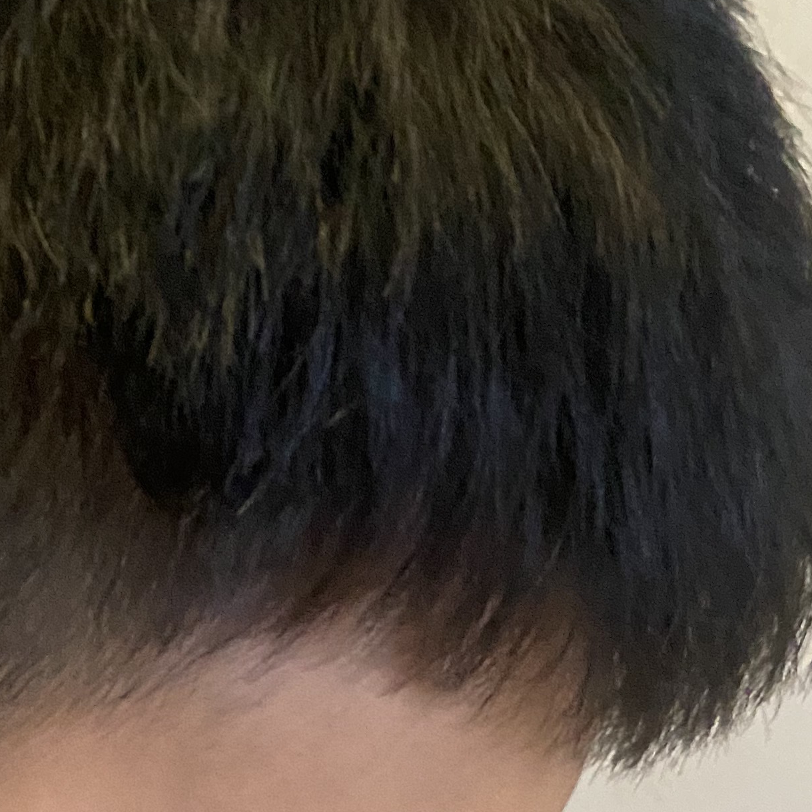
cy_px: 1078
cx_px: -126
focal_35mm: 76
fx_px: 2017
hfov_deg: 21.4
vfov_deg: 20.6
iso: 500
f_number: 1.8
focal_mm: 4.25
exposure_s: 1/40
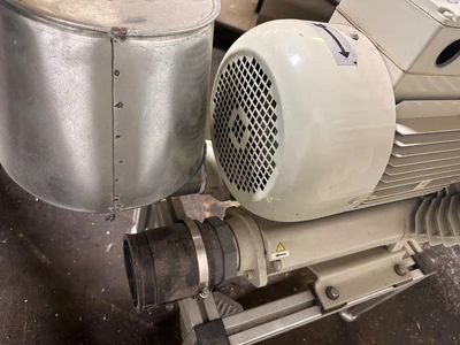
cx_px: 230
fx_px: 319
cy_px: 172
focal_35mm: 24
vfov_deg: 56.8
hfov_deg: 71.6
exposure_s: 1/60
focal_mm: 6.86
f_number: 1.78
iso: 320
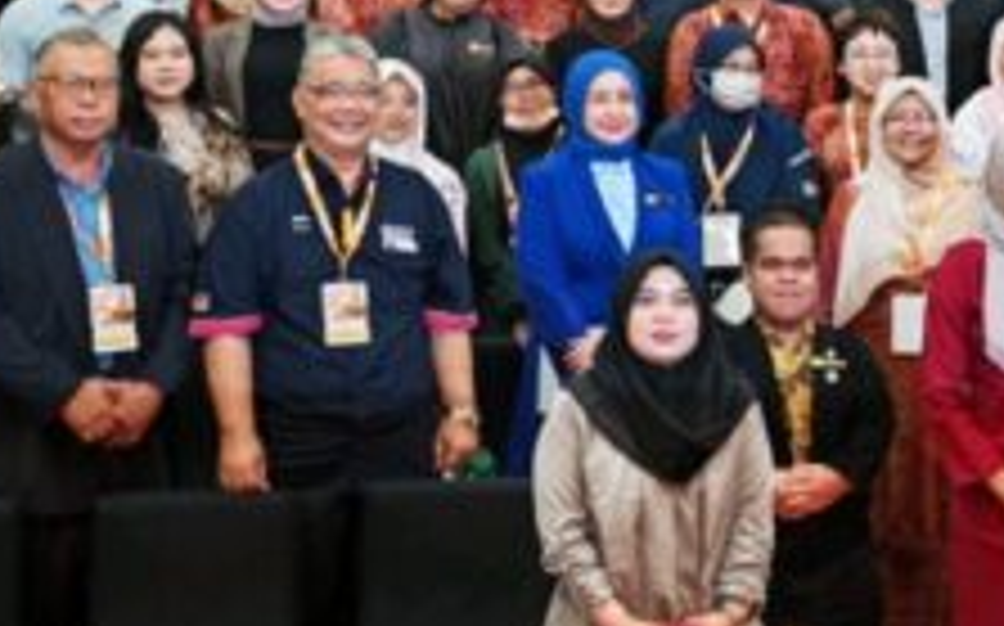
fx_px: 2734
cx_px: 707
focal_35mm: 100
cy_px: 14
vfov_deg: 12.9
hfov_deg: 20.7
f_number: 2
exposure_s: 1/25
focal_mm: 6.83
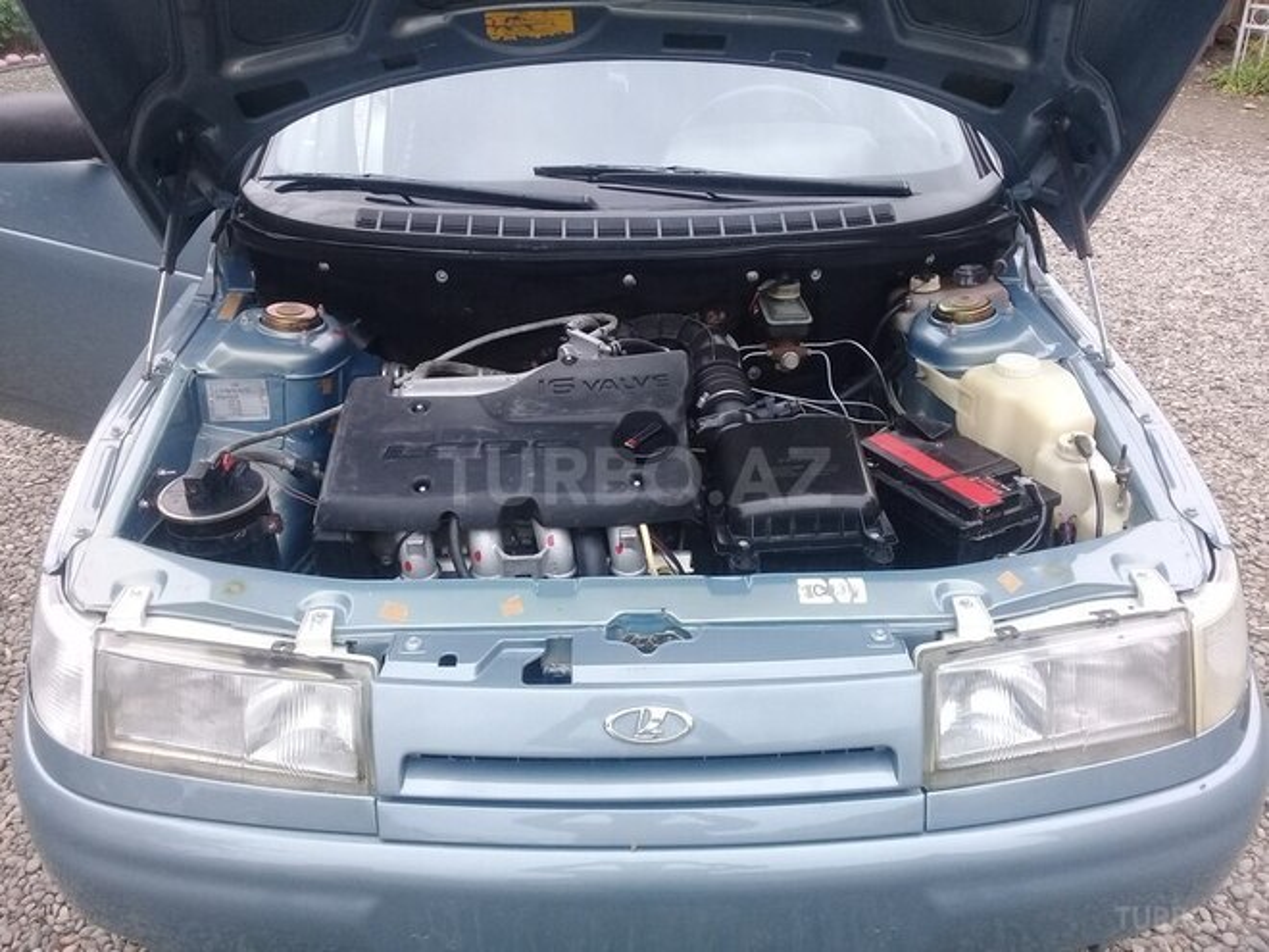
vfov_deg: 45.4
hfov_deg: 58.4
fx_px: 1136
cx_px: 634
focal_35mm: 31
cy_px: 476
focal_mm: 3.3
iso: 50
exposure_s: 1/262
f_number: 2.2
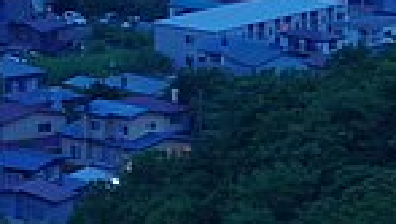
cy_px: -443
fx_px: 6054
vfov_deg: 2.1
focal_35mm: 576
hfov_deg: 3.7
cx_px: -671
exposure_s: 1
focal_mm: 53
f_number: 8
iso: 400
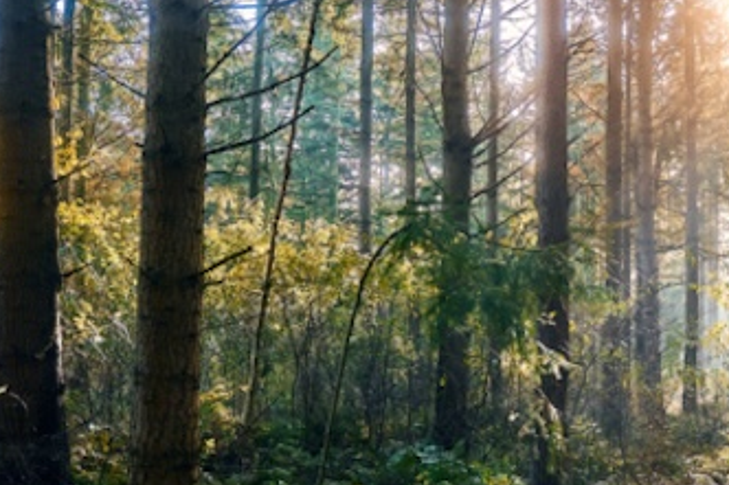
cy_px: 308
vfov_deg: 20.9
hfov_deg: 28.6
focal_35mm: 65
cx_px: 762
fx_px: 1316
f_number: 2.8
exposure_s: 1/1000
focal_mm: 27
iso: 400
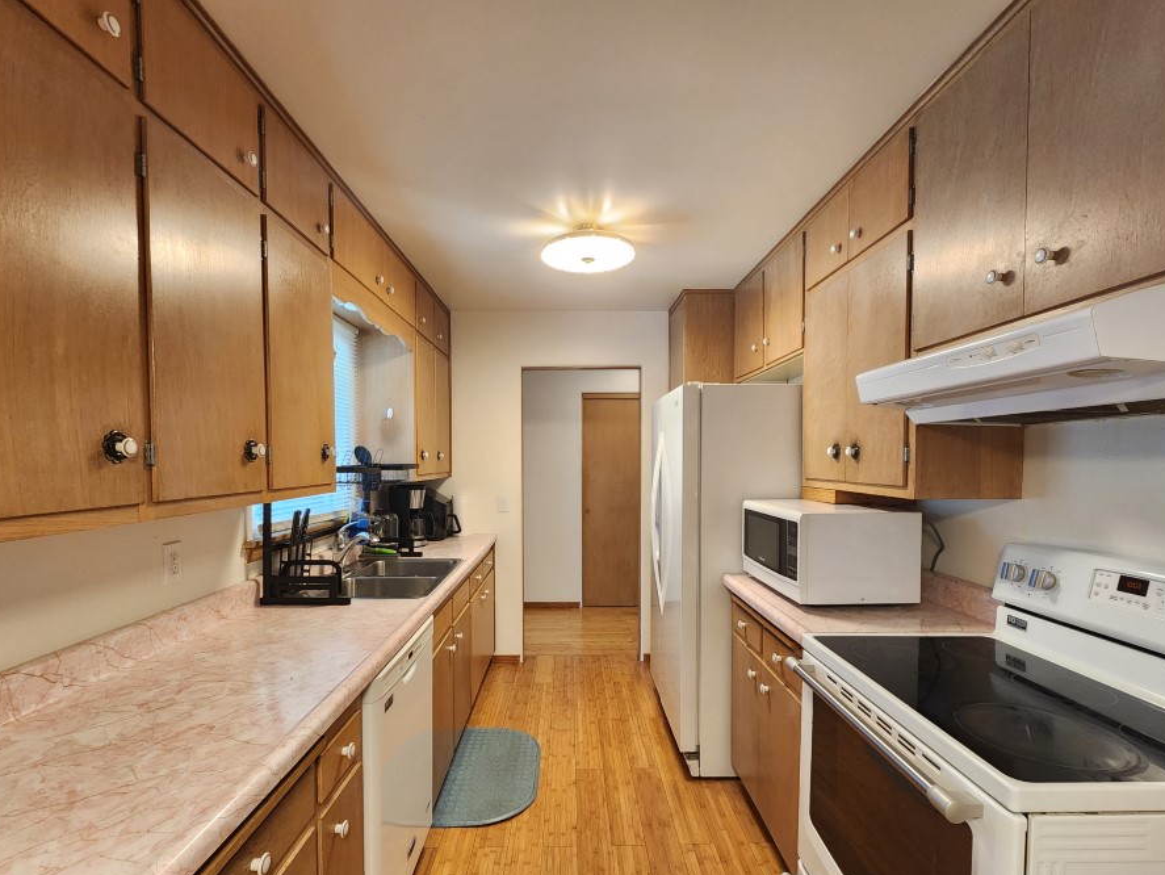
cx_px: 573
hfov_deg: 98.1
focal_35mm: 15
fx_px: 505
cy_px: 482
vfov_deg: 81.5
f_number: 2.2
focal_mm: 2.2
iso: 250
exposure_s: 1/60
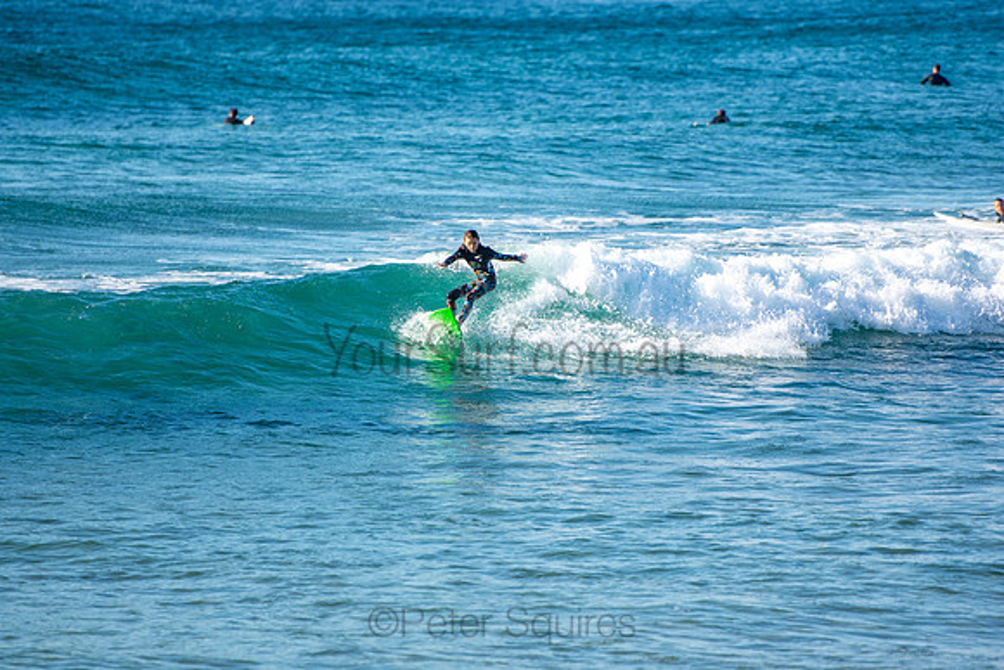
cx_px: 502
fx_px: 8368
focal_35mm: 300
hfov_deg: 6.9
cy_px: 335
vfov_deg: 4.6
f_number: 2.8
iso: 100
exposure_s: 1/1250
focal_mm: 200
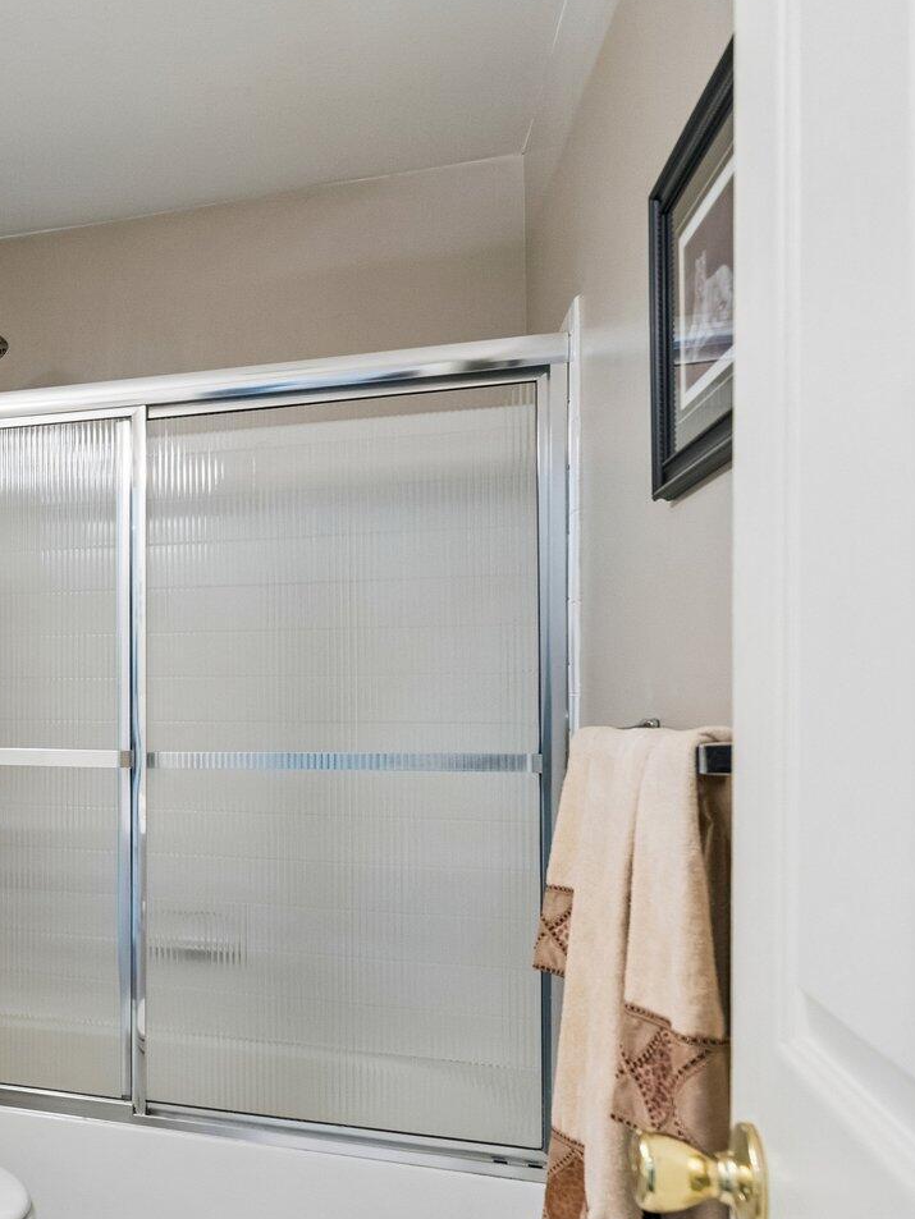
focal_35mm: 31
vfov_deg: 58.3
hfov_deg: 37.4
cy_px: 610
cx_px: -113
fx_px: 1092
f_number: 7.1
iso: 1000
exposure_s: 1/50
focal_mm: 15
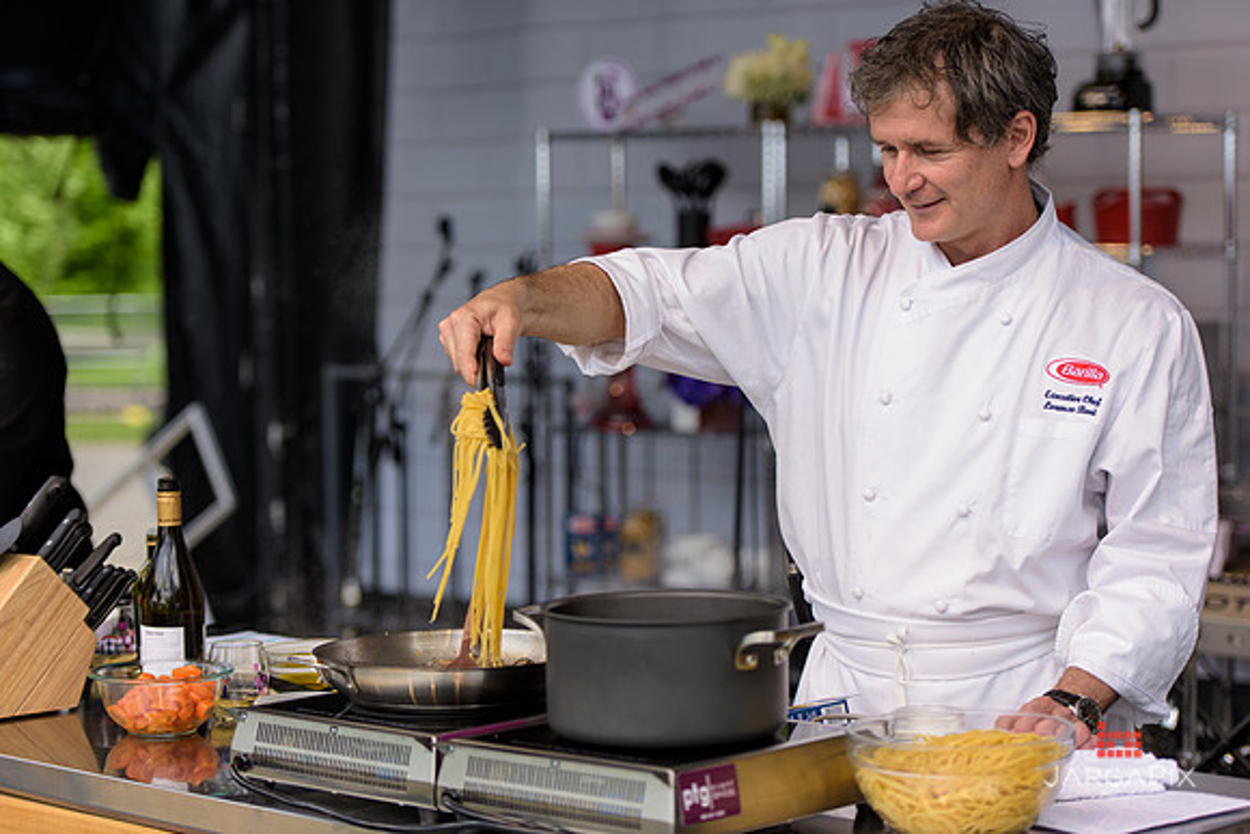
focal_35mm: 90
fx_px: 3126
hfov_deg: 22.6
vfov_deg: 15.2
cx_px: 625
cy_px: 417
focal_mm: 90
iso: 250
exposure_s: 1/1600
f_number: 3.2
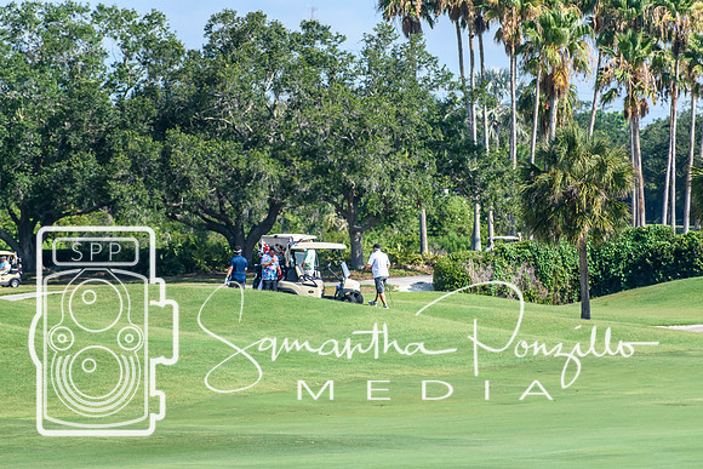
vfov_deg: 3.1
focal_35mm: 450
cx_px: 352
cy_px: 234
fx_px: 8789
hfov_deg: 4.6
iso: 400
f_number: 6.3
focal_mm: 300
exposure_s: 1/1250
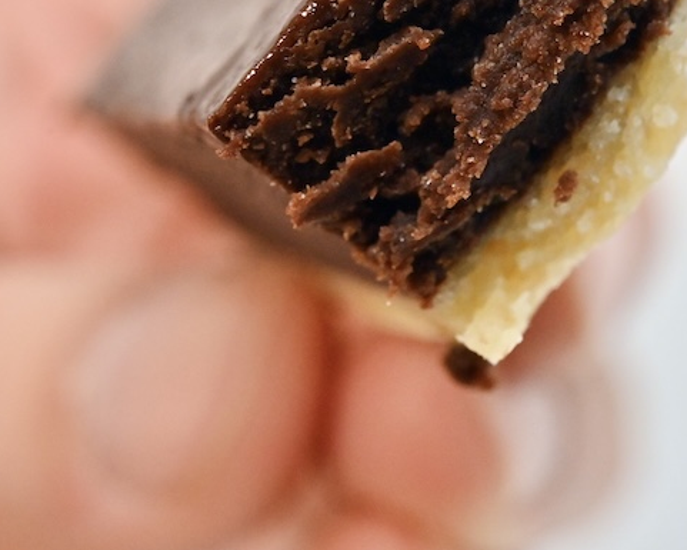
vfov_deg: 13.1
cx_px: 504
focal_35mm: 117
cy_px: 134
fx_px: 2379
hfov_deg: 16.4
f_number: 10
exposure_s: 1/250
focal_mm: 60
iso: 6400
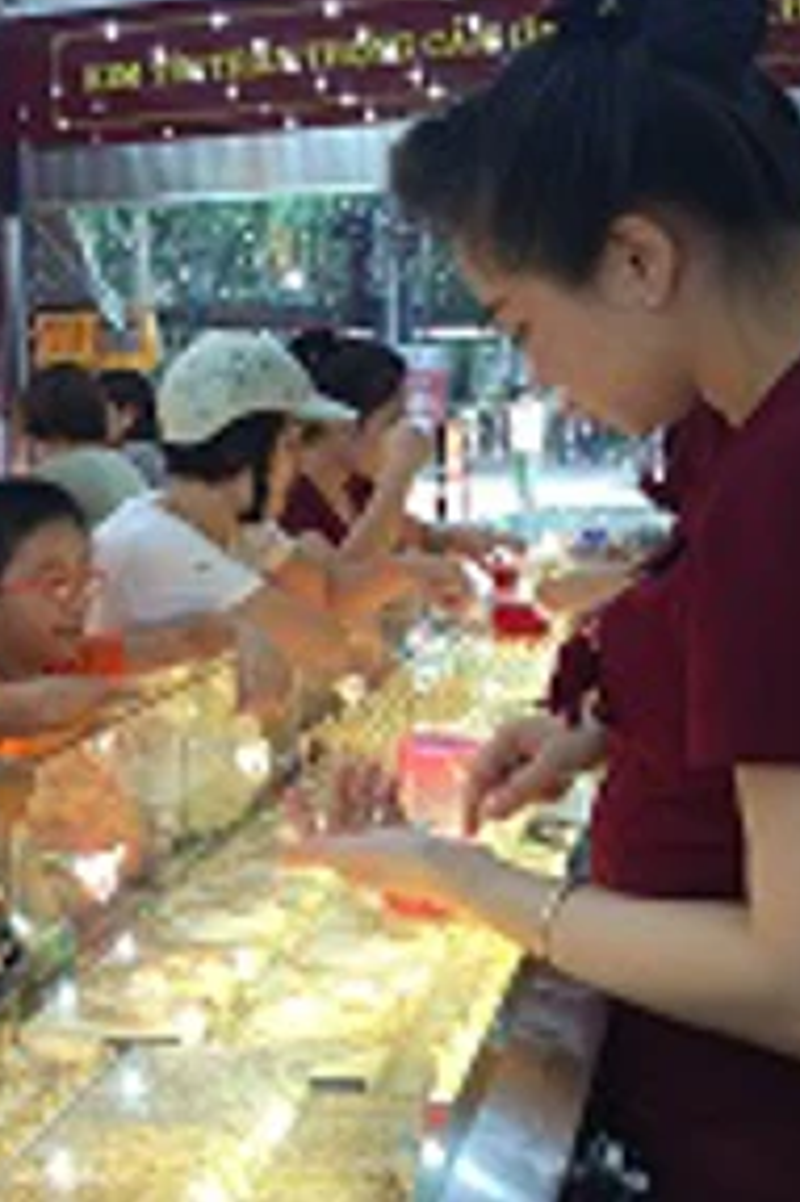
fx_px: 1368
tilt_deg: -9.1
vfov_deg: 47.4
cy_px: 595
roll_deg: -0.3
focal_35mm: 41
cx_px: 184
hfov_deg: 31.9
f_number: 2.2
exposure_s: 1/60
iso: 40
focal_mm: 4.15
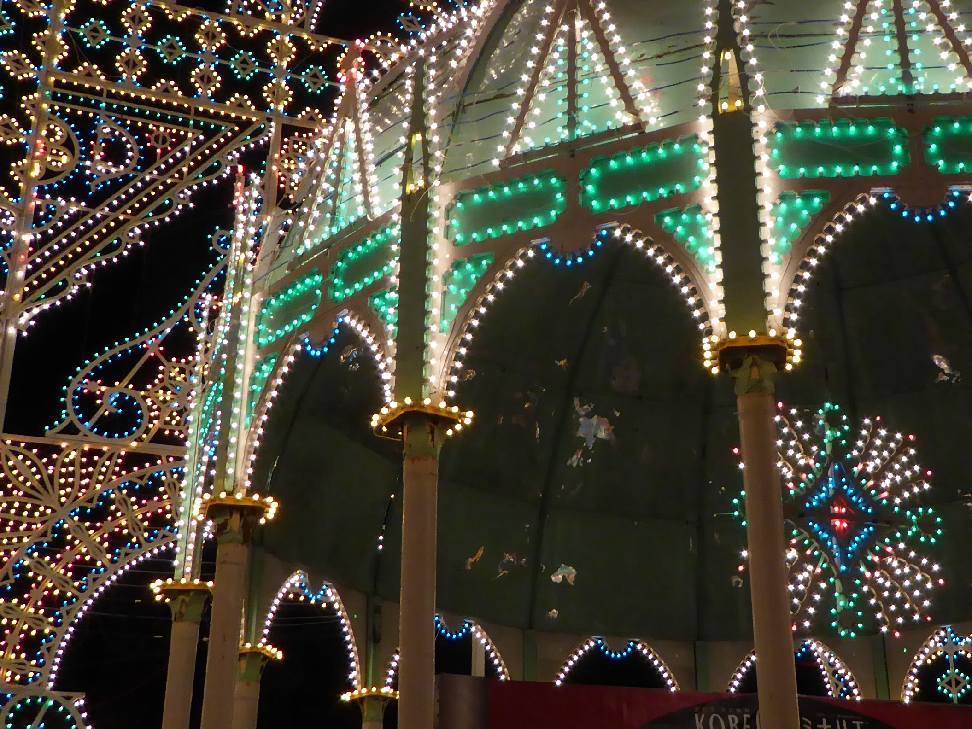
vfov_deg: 25.2
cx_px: 689
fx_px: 1629
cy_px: 352
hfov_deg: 32.8
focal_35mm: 58
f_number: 3.3
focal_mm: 4.3
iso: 250
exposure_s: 1/60
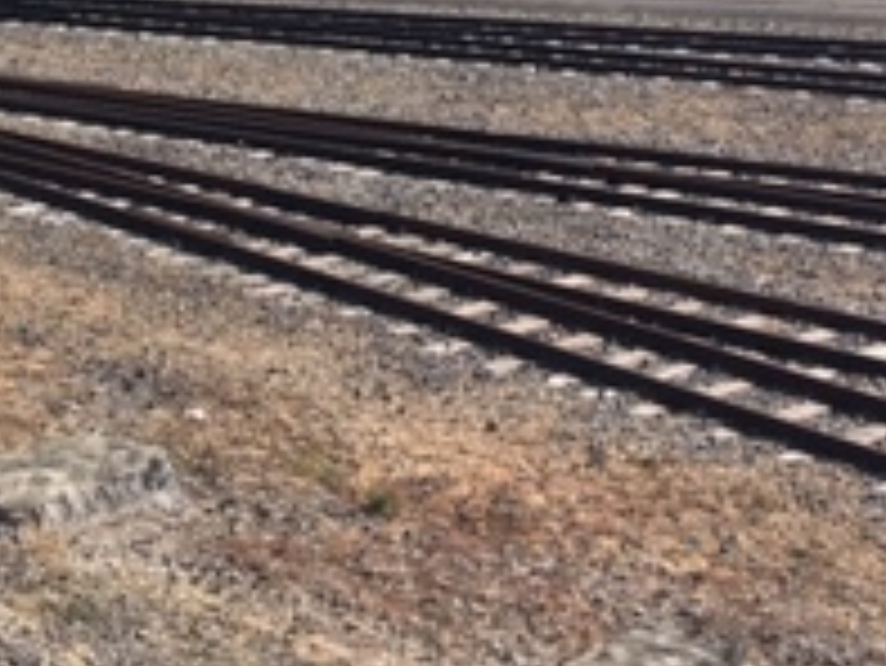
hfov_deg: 20.5
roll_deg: +0.0
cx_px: 99
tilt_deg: +2.0
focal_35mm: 94
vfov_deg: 14.5
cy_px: -396
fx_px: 2407
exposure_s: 1/927
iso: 25
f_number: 2.2
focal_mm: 4.15
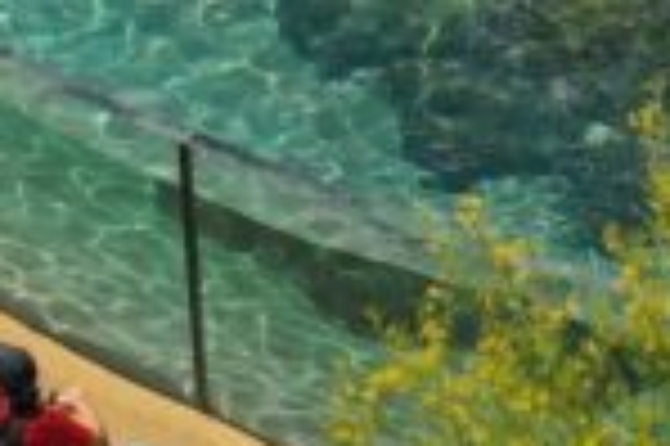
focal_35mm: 203
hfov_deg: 9.9
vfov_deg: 6.1
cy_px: -982
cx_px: 908
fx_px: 3774
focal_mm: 10.26
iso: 200
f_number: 4.5
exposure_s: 1/240
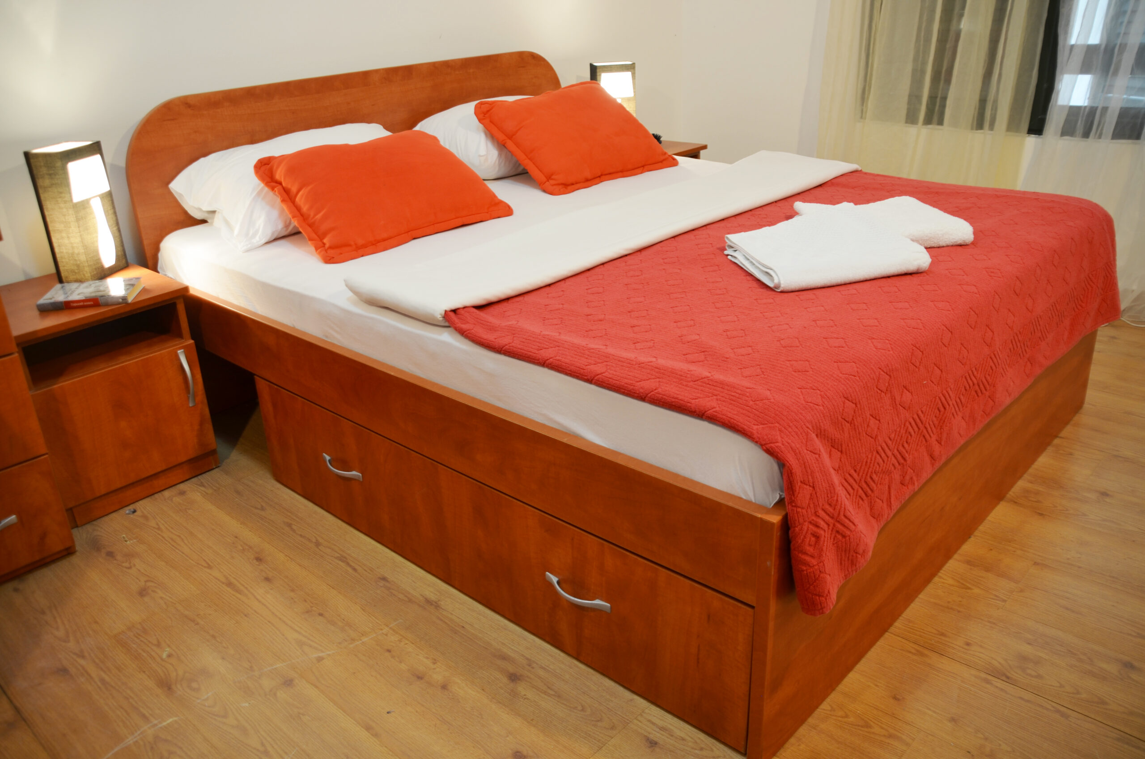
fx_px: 857
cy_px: 380
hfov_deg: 67.5
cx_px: 572
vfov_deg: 47.7
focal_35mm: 27
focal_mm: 18
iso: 125
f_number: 3.5
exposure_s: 1/5
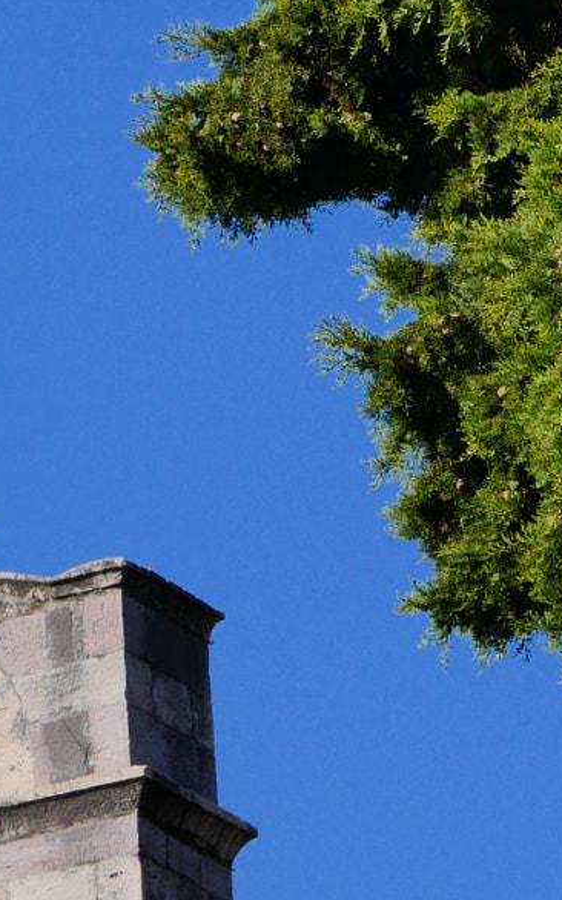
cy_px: 533
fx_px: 11499
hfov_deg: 2.8
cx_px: -81
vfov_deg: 4.5
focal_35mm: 469
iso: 800
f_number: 8
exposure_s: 1/800
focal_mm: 81
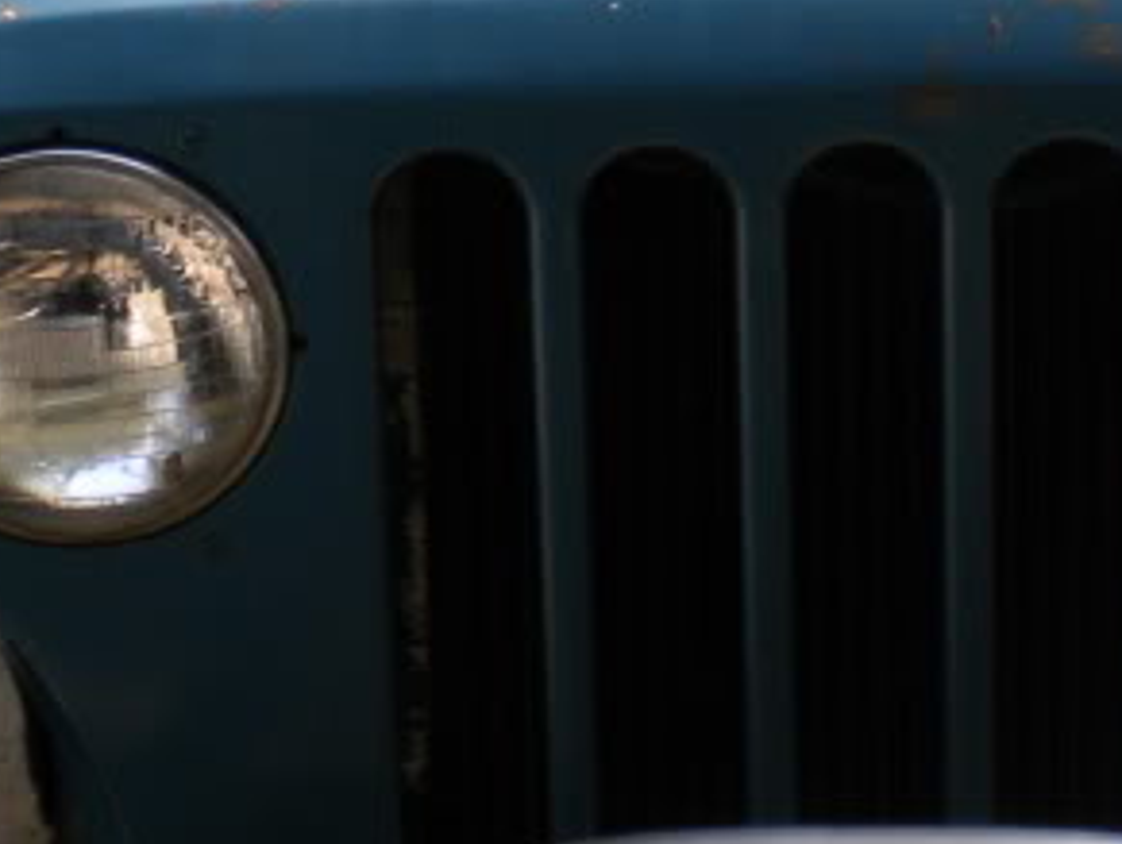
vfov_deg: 11.8
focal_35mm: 123
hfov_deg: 16.0
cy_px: -224
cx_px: 740
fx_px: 3992
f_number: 4.6
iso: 80
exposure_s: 1/149
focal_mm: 6.3
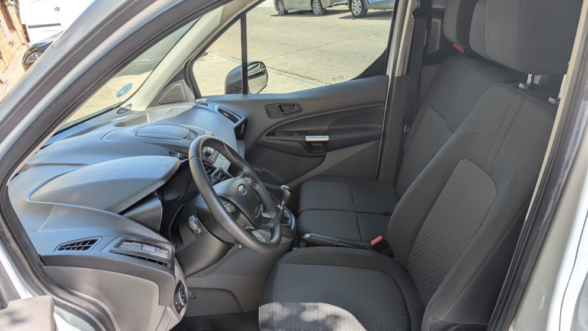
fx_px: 421
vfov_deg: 42.3
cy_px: 223
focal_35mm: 27
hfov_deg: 69.8
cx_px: 288
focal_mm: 6.9
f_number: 1.68
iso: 14
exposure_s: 1/358
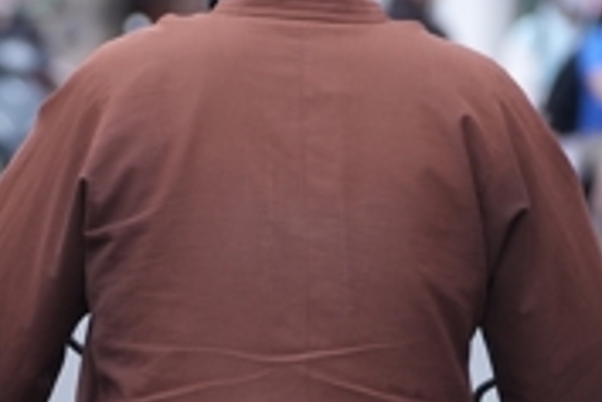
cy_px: 392
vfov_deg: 2.8
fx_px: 8177
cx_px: -124
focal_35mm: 489
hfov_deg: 4.2
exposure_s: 1/1000
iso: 250
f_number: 2.8
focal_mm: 89
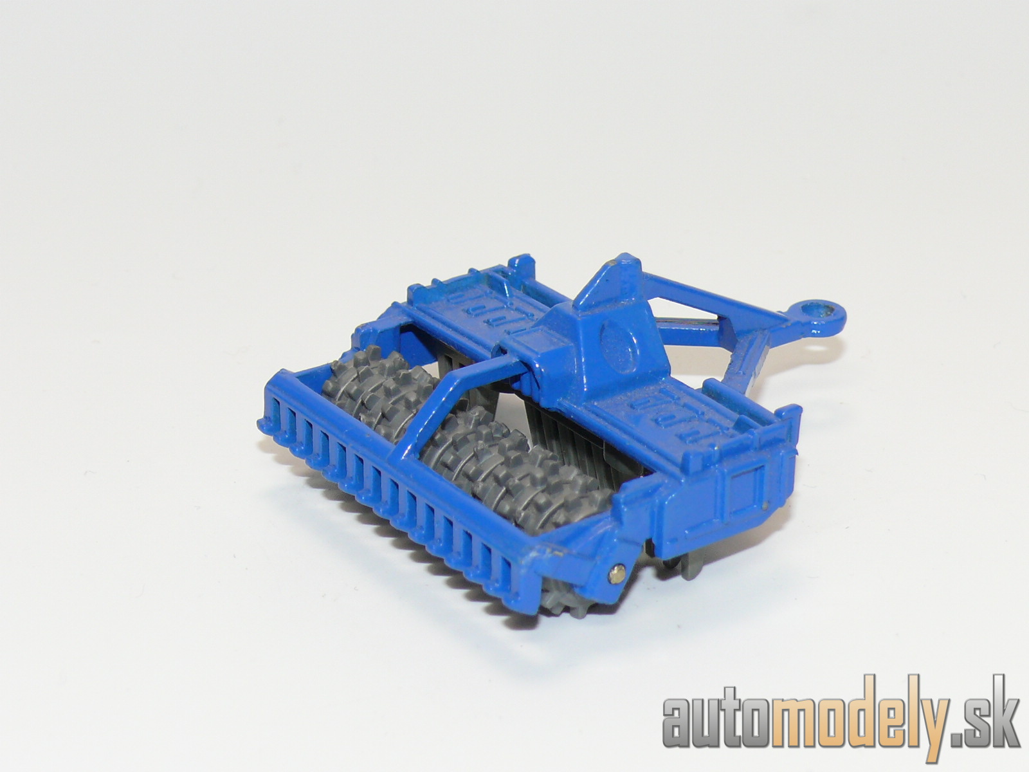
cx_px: 514
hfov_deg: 19.1
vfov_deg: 14.4
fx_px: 3062
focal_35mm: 103
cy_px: 386
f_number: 4
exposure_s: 1/30
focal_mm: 13.5
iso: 100
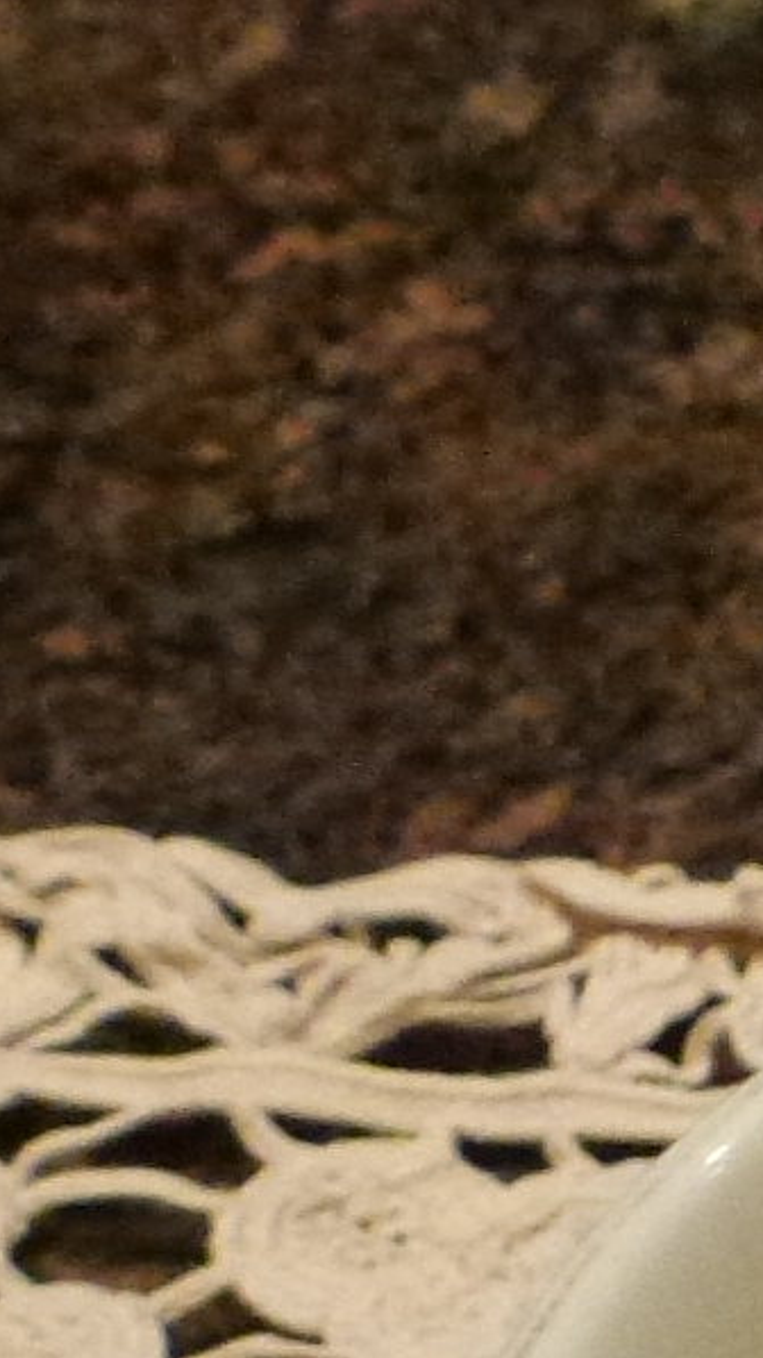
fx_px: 4032
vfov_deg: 17.3
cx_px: 2316
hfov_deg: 8.8
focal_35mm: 112
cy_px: 1996
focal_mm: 4.3
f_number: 3.3
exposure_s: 1/20
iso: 400
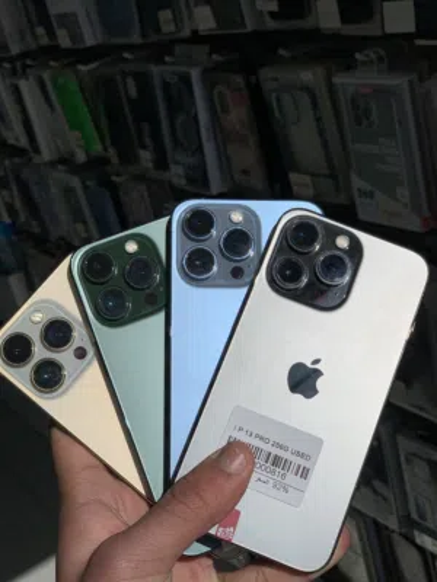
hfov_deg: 28.0
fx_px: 875
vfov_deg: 36.8
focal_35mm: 52
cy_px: 291
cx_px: 218
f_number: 2.4
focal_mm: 6
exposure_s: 1/23810
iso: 25
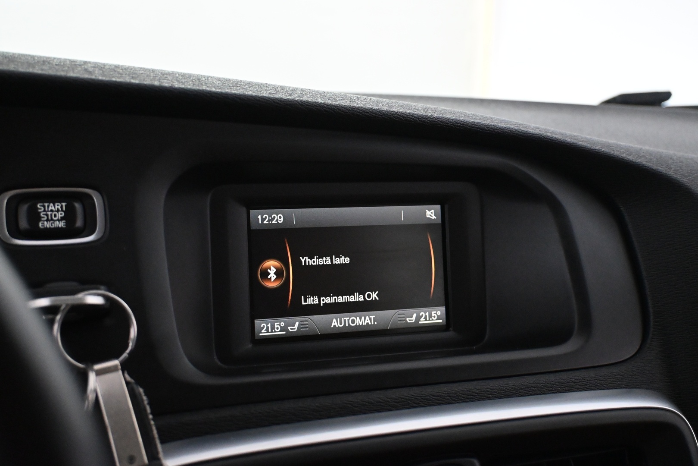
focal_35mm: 50
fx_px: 960
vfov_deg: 27.3
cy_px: 233
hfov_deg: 40.0
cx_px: 349
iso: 5000
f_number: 5
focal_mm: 33
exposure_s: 1/60
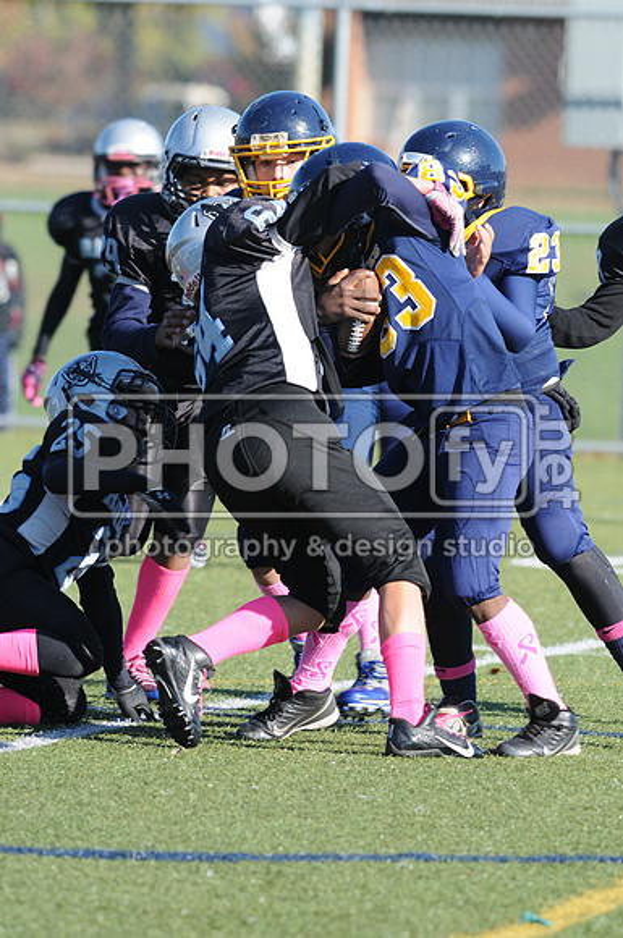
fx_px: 11715
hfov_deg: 3.0
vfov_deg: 4.6
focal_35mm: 450
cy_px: 469
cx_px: 312
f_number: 6.3
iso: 200
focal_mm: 300
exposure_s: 1/500
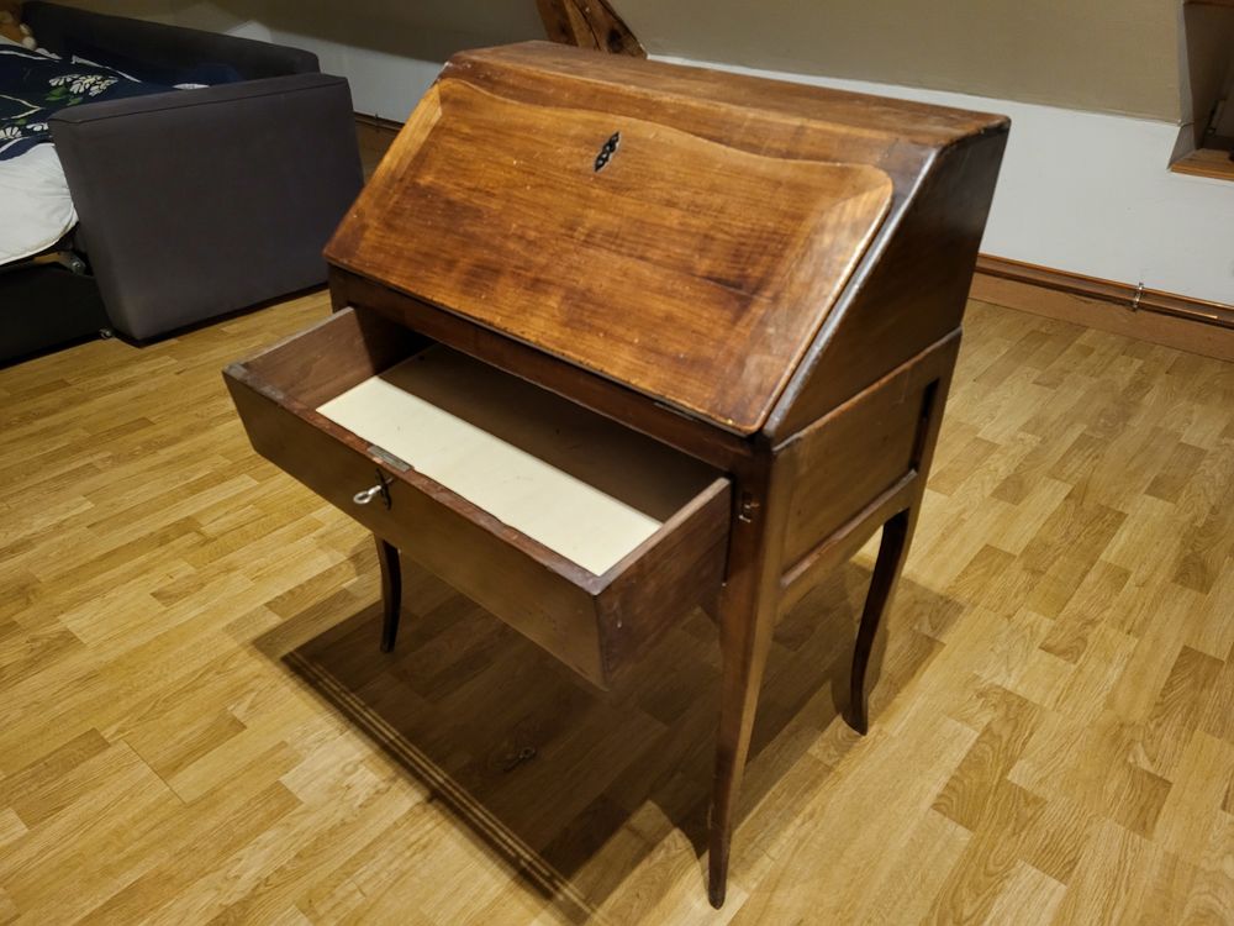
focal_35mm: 26
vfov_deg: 53.1
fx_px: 927
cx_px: 617
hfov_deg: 67.3
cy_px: 463
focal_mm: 5.4
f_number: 1.8
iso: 640
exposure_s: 1/33
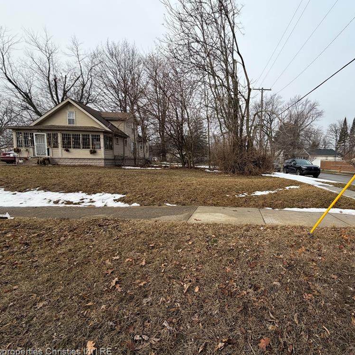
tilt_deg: -4.0
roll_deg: -0.9
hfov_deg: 81.3
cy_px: 175
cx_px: 235
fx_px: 197
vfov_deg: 84.0
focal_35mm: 17
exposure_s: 1/751
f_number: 2.2
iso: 40
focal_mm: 2.22
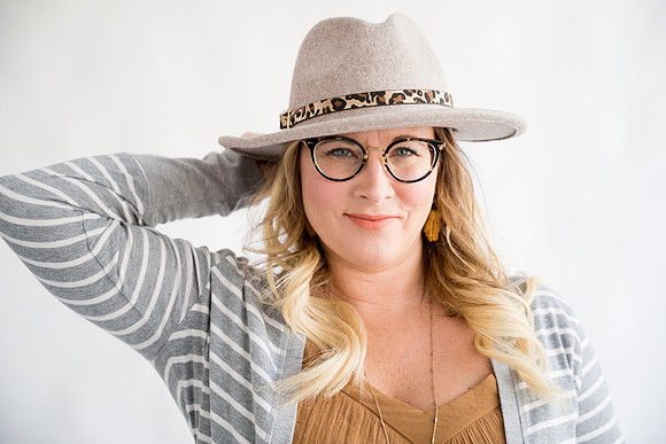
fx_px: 1048
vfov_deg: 23.9
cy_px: 214
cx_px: 345
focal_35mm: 57
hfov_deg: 35.2
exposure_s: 1/500
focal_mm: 54.7
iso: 1250
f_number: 2.8
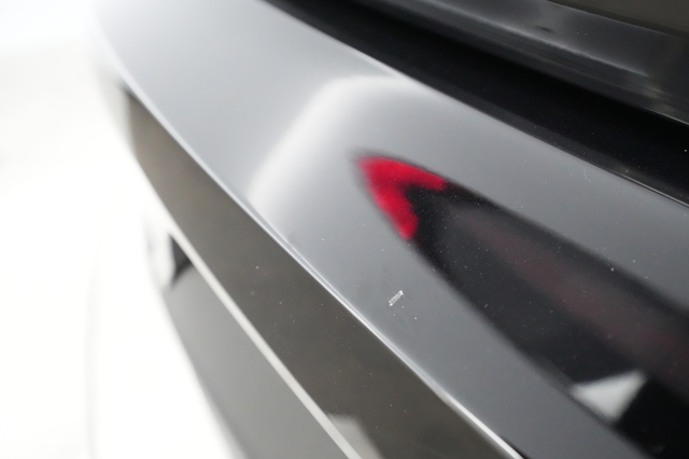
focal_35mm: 28
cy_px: 230
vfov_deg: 46.4
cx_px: 344
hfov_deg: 65.5
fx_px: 536
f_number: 5
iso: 16000
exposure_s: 1/125
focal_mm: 28
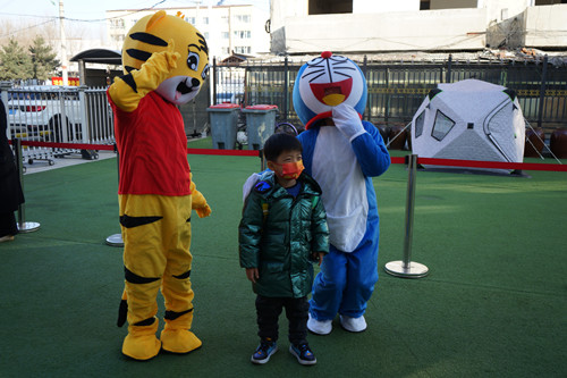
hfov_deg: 58.7
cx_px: 284
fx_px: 504
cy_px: 189
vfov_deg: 41.1
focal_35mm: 32
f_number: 5
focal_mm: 32
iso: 100
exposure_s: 1/125
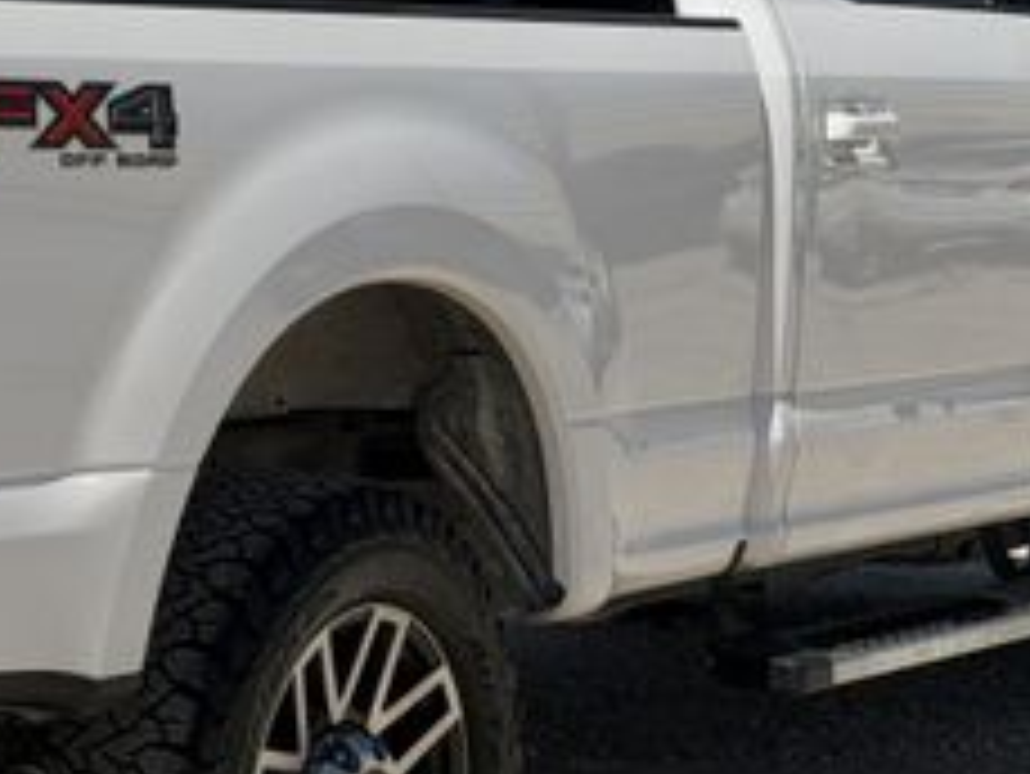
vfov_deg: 11.1
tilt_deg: -4.9
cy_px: 288
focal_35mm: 134
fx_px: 3989
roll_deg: +1.3
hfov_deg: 14.5
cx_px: 72
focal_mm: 6.76
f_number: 1.78
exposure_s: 1/9901
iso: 64
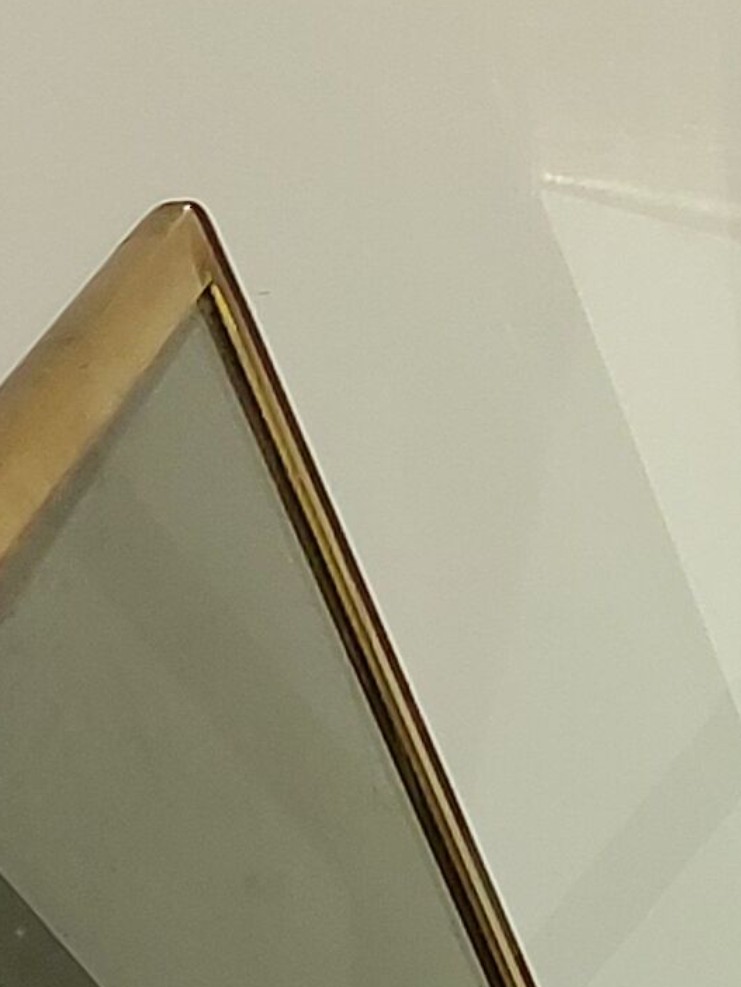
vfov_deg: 11.8
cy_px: 1638
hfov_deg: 9.1
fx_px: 4507
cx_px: 1164
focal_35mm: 158
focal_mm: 5.23
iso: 125
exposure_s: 1/50
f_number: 1.8
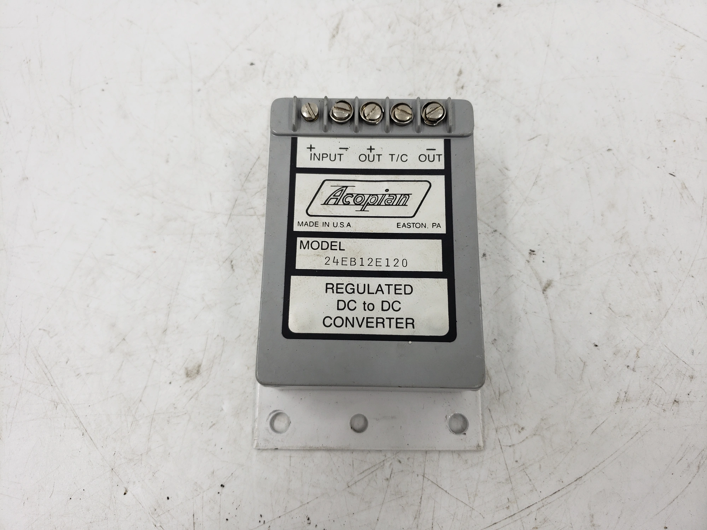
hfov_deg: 67.3
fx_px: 531
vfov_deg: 53.1
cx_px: 354
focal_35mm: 26
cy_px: 265
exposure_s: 1/392
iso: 50
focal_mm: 4.3
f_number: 1.5
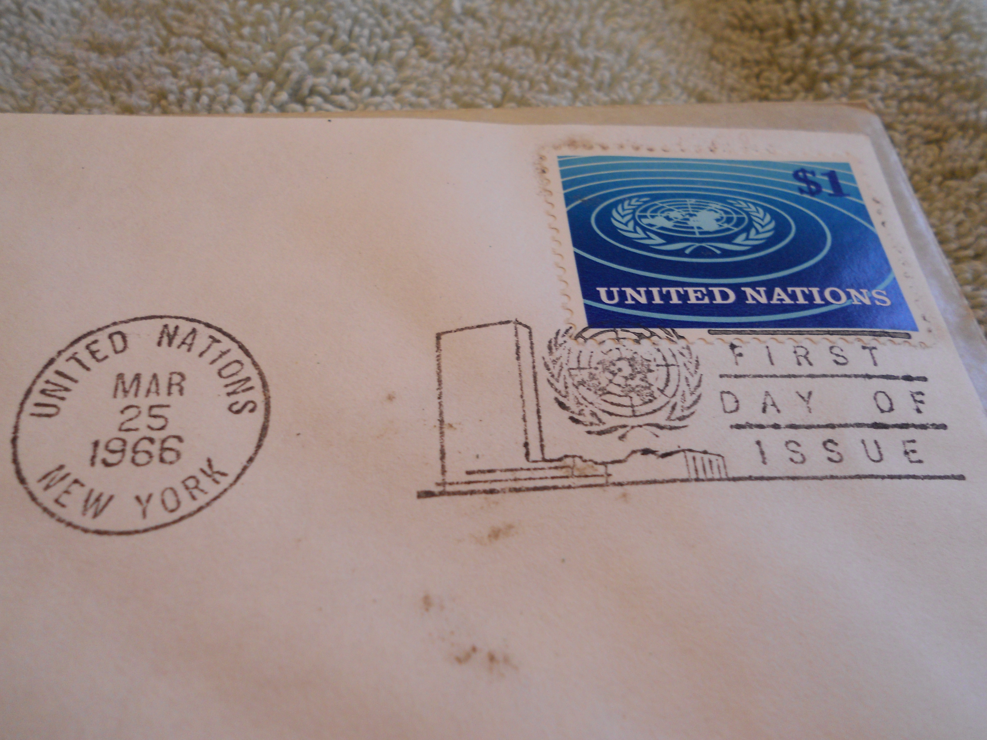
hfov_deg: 56.8
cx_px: 494
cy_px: 370
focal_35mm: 32
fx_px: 912
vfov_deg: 44.2
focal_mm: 5.8
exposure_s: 1/30
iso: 125
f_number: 3.5
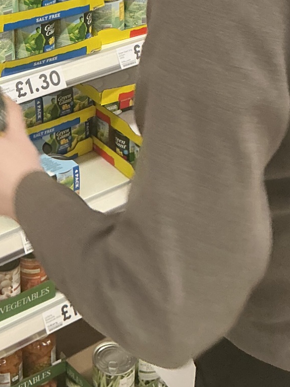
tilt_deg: -13.1
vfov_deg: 23.3
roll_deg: +0.5
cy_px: -90
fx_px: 849
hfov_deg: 19.0
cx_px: 21
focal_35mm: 76
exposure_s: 1/50
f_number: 1.8
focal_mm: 3
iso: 80
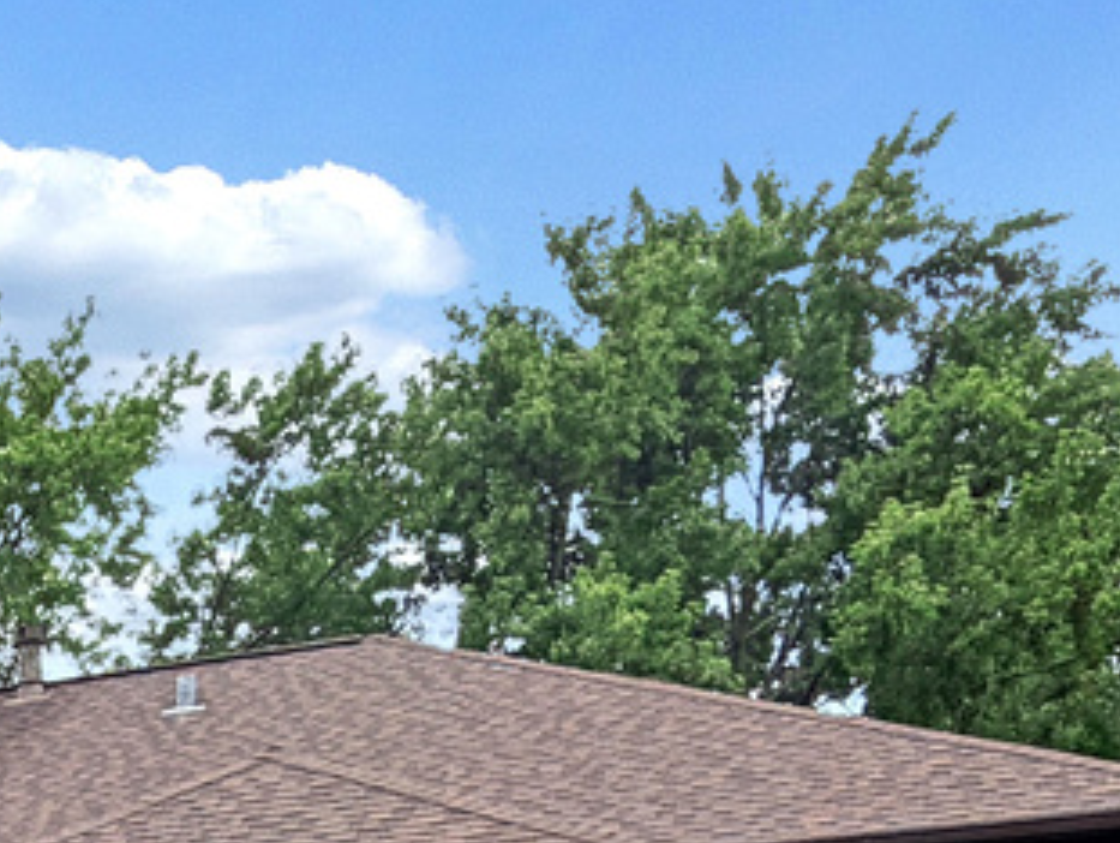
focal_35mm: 74
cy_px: 1326
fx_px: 2397
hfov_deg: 22.2
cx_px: -515
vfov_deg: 17.6
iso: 40
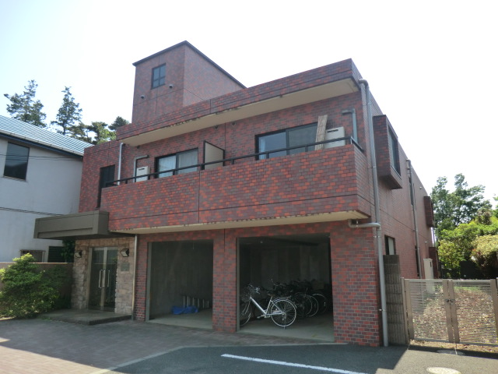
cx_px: 249
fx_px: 345
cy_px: 187
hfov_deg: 71.6
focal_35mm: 24
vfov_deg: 56.8
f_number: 3.2
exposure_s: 1/500
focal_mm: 4.3
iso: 80
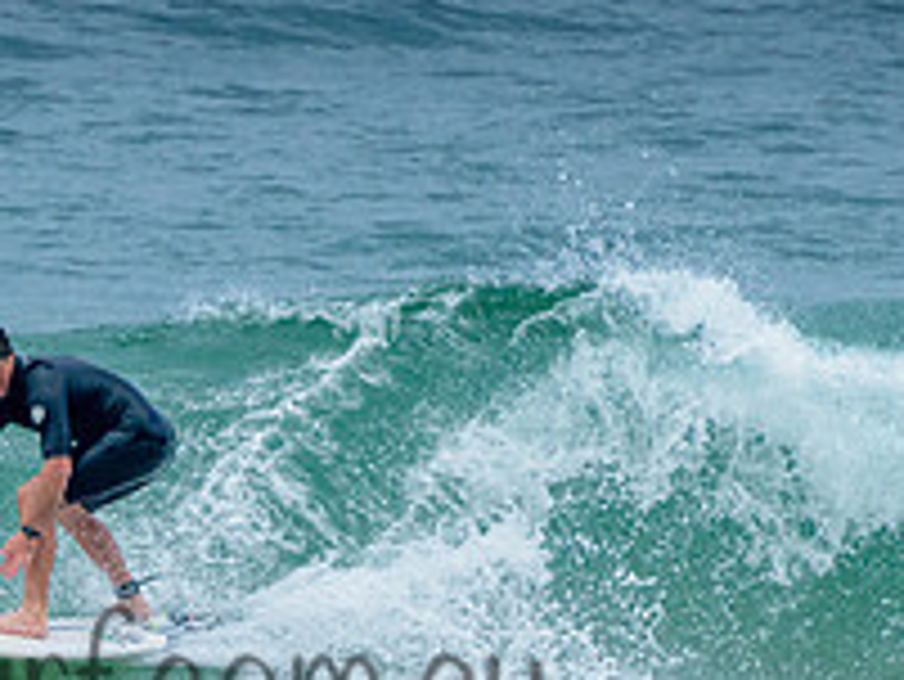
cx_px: 19
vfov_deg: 1.1
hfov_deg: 1.5
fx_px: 35459
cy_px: 622
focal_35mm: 1357
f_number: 7.1
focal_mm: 400
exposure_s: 1/1600
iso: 500
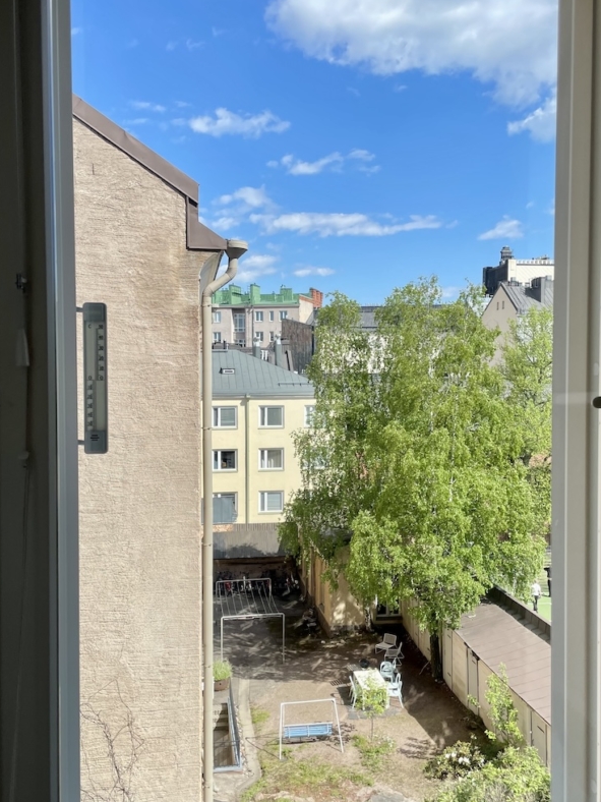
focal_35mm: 34
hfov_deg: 41.8
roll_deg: +0.3
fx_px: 787
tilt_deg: -2.2
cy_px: 408
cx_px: 323
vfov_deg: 54.0
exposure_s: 1/2212
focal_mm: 4.2
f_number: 1.6
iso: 32
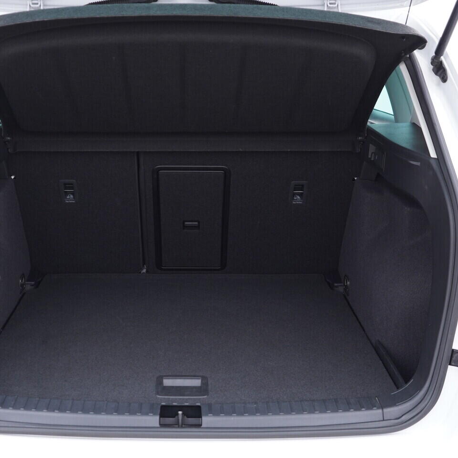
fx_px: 689
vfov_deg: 36.8
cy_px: 229
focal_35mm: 46
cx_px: 175
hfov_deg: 36.6
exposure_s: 1/40
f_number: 2.8
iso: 320
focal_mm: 24
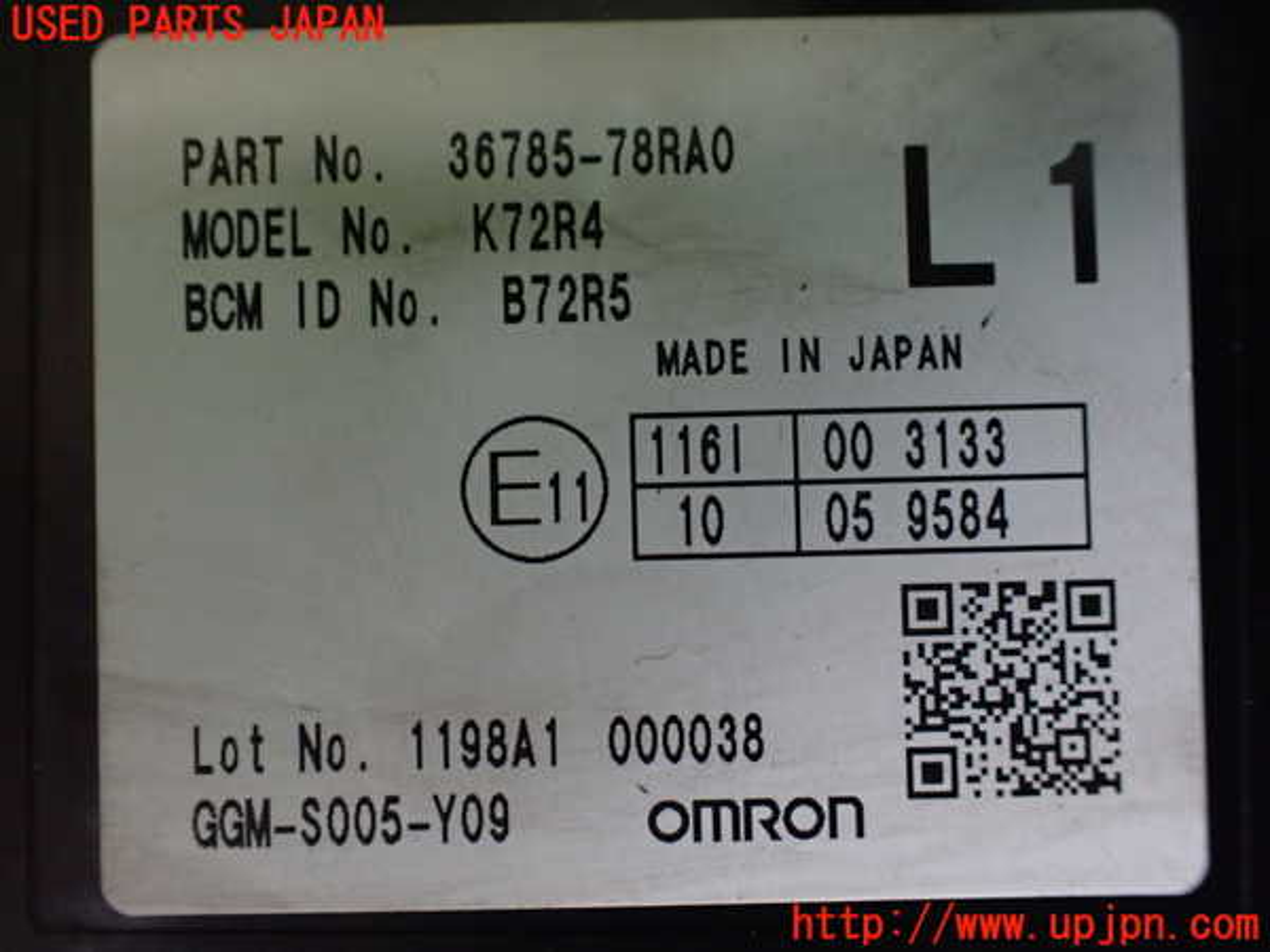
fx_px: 1101
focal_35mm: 30
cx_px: 635
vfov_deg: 46.8
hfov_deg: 60.0
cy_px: 476
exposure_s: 1/30
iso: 800
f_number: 2.3
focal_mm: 5.4
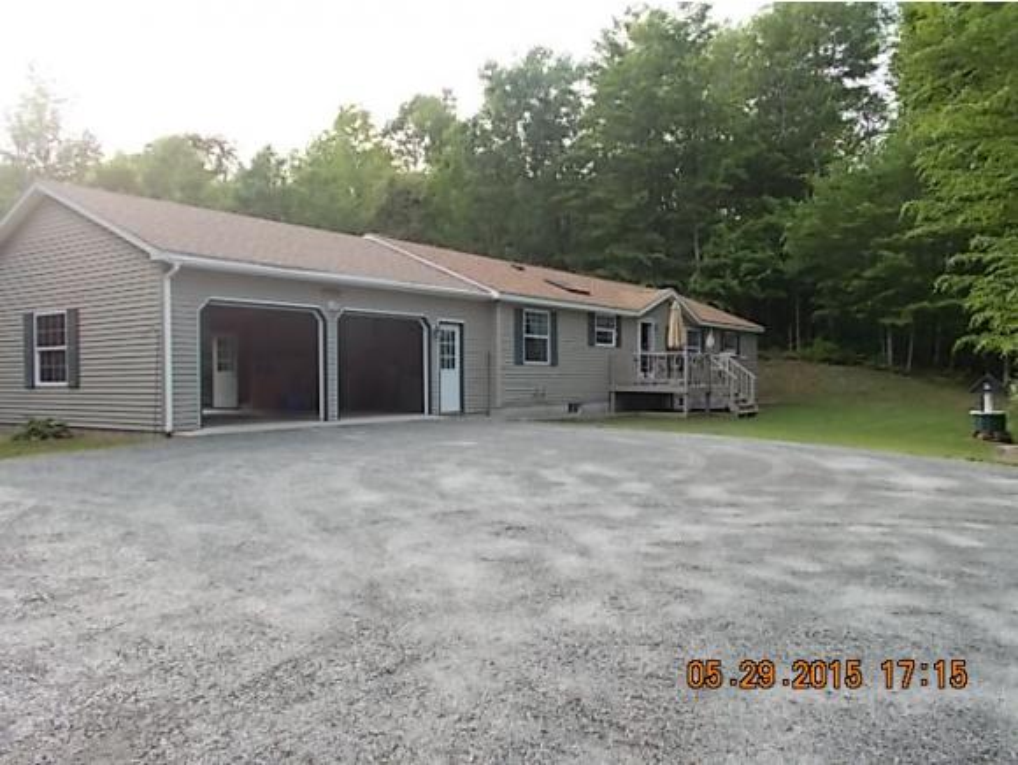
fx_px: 883
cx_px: 509
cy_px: 382
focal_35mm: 30
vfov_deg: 46.9
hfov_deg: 59.9
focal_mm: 5.3
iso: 80
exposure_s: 1/125
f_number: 3.4
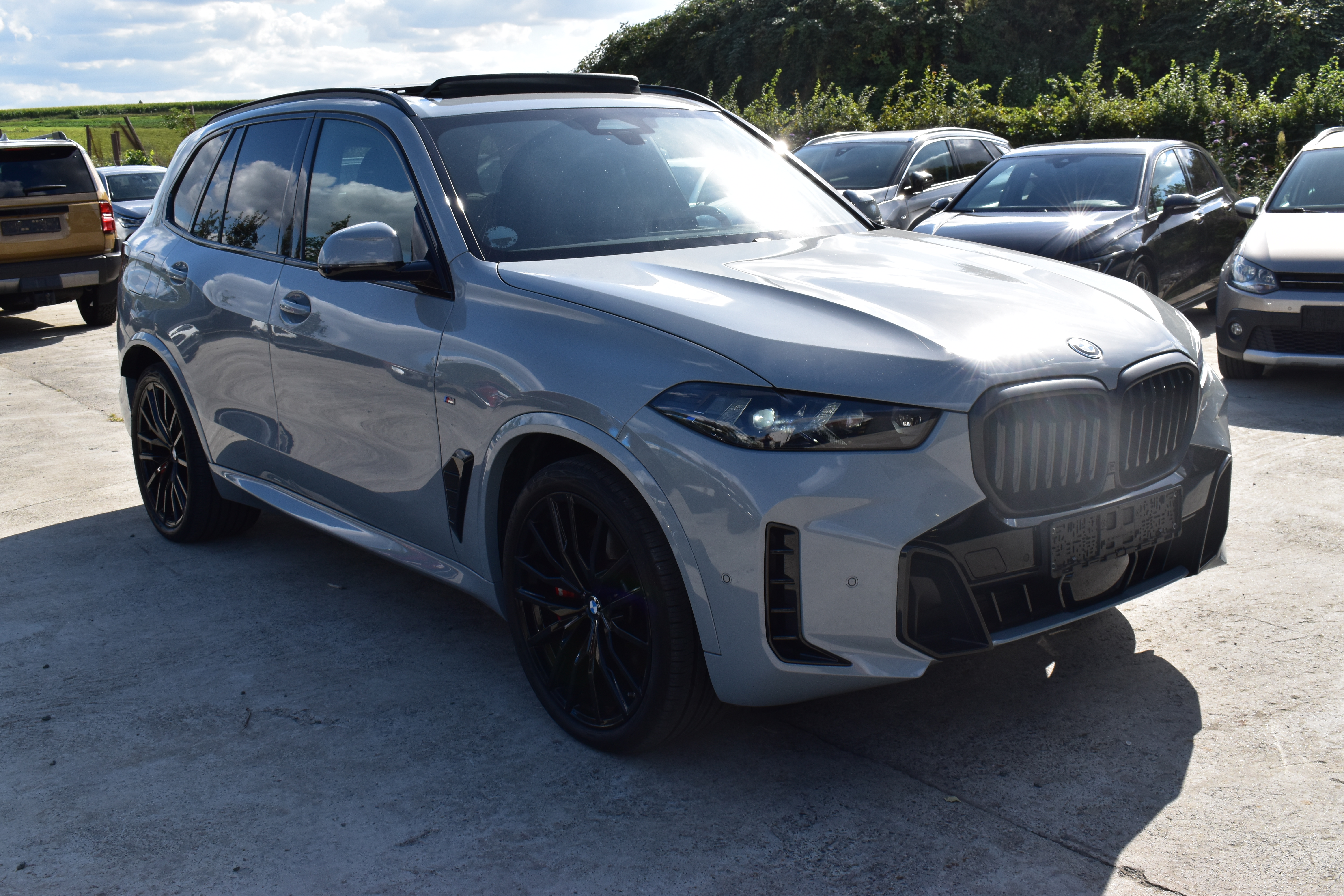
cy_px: 448
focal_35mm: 39
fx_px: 1456
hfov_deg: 49.6
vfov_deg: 34.2
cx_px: 672
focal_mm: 26
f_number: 11
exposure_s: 1/400
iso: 400
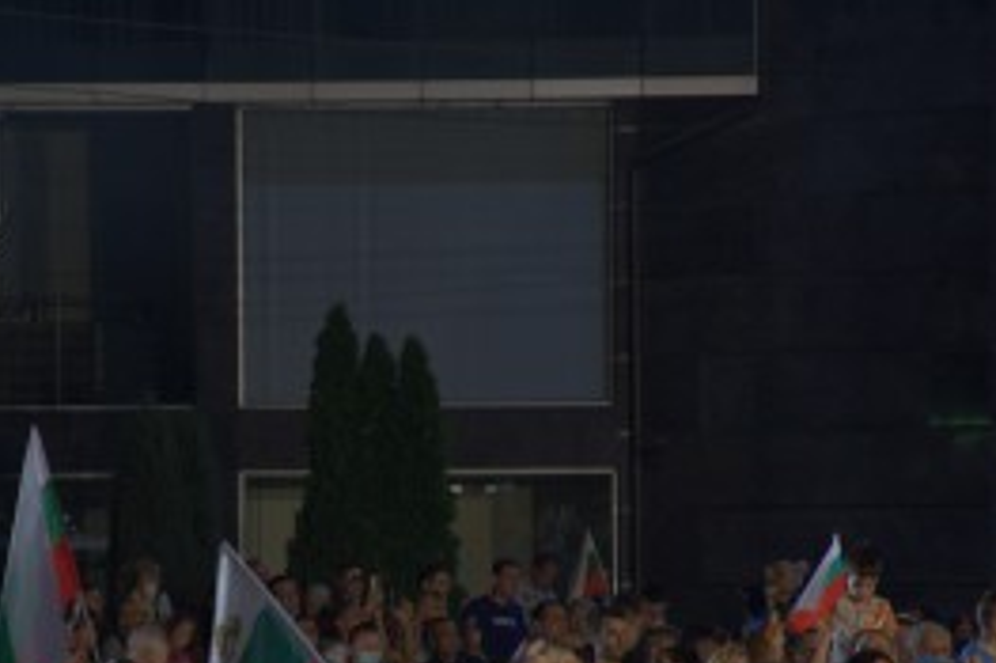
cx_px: 348
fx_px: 8847
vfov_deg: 4.3
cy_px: 494
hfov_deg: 6.4
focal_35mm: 320
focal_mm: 140
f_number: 5.6
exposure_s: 1/30
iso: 2000
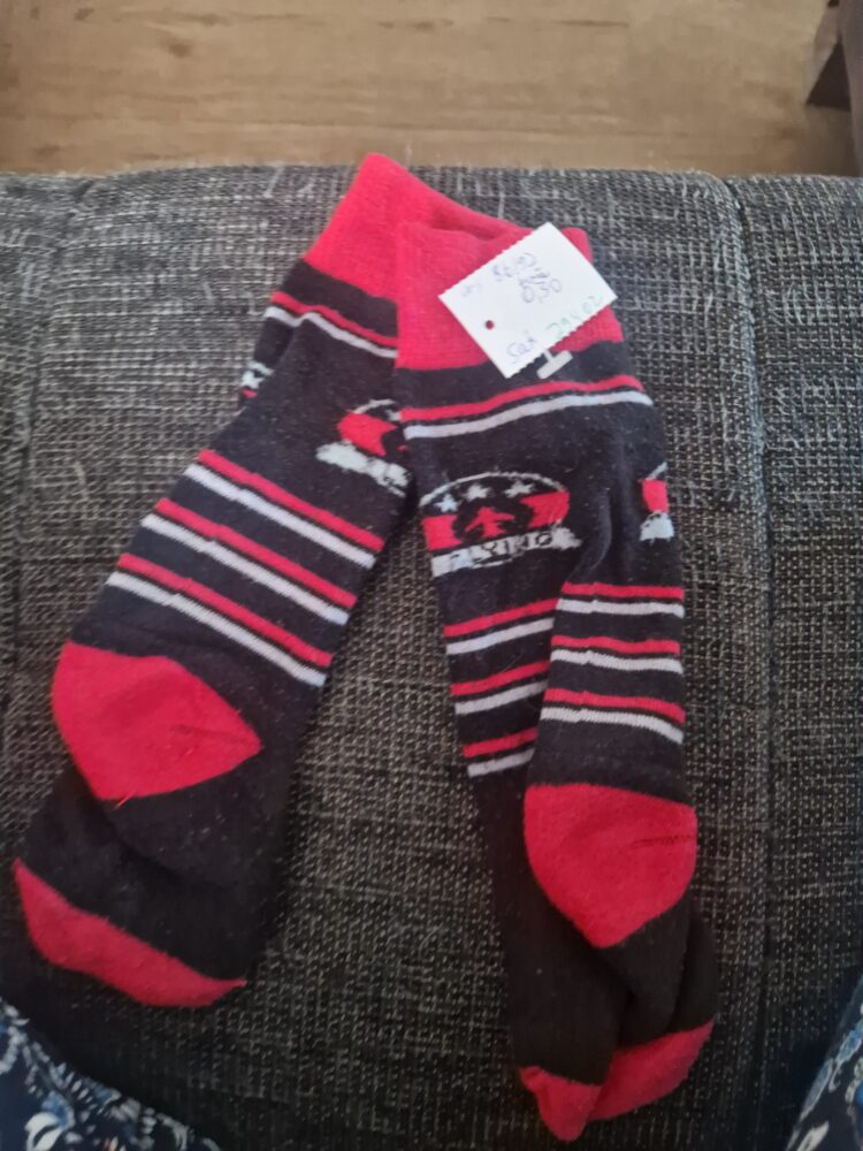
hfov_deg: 58.9
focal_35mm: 23
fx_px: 765
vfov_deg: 73.9
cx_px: 432
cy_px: 576
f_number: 1.8
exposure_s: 1/25
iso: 800
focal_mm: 5.4
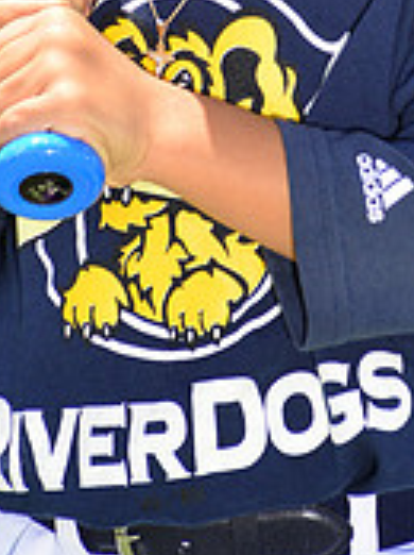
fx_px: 10279
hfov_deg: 2.3
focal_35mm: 643
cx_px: 237
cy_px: -217
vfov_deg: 3.1
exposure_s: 1/250
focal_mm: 200
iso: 250
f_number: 11
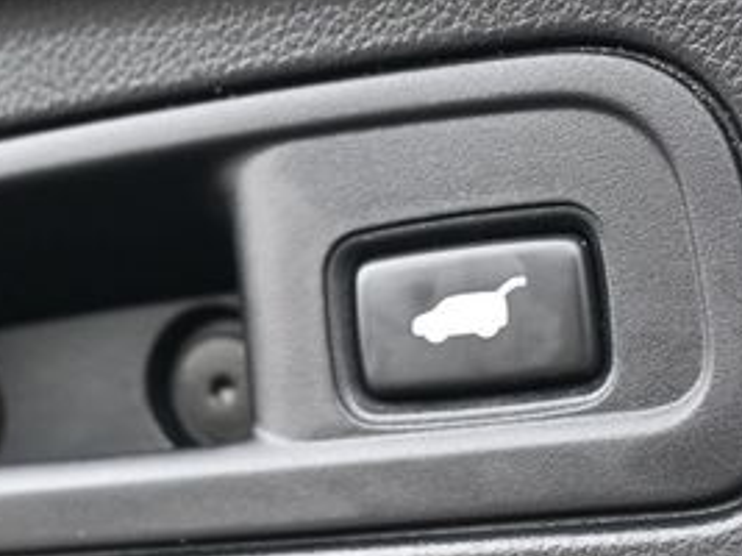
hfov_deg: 21.7
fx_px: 1928
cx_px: 247
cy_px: 309
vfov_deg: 16.4
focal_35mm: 90
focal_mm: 26
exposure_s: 1/125
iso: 450
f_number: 4.5
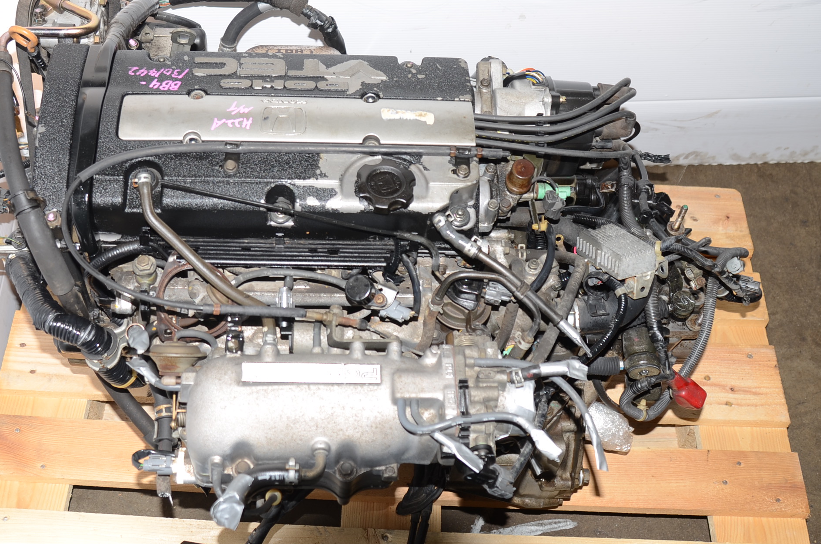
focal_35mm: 47
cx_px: 372
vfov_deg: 28.5
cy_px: 225
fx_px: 1070
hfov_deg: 41.9
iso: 100
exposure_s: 1/125
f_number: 4
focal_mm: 24
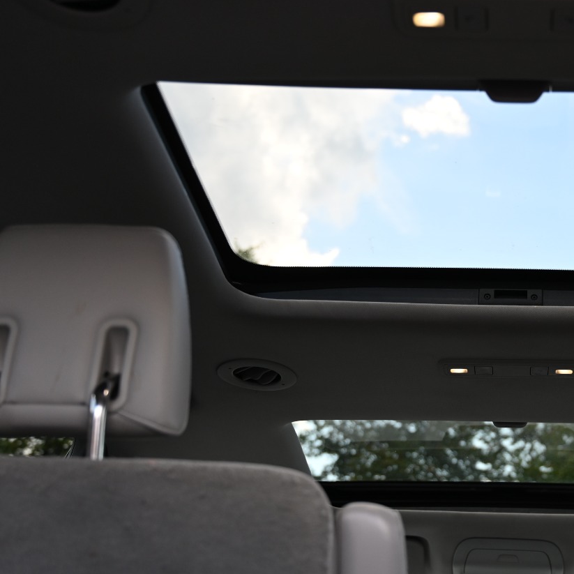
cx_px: 499
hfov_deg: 26.9
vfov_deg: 27.7
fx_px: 1163
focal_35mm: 62
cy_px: 305
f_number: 4
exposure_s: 1/200
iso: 400
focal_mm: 37
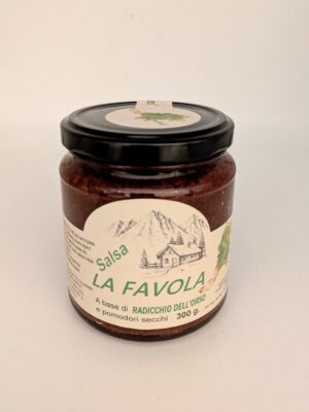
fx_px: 298
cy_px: 206
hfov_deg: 54.9
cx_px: 154
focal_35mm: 25
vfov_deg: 69.4
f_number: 1.89
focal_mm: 5.43
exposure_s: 1/25
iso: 378
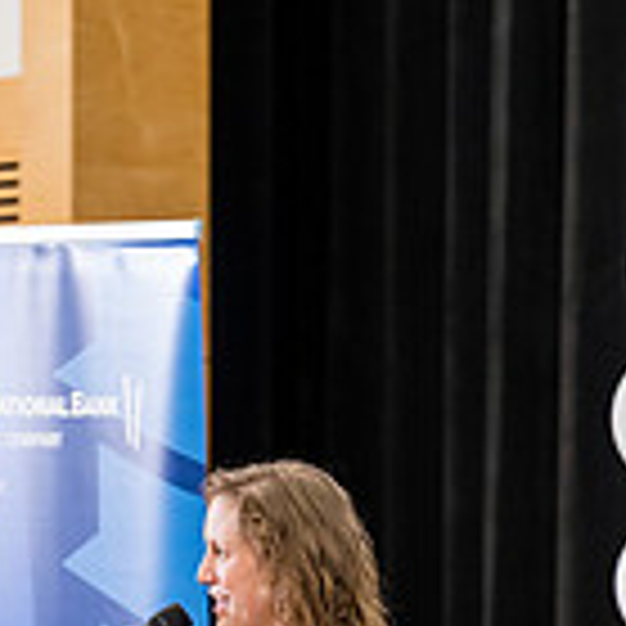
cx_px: 115
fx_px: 5811
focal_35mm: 284
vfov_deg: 6.1
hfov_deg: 6.2
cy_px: 923
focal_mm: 103
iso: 1600
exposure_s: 1/250
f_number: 2.8
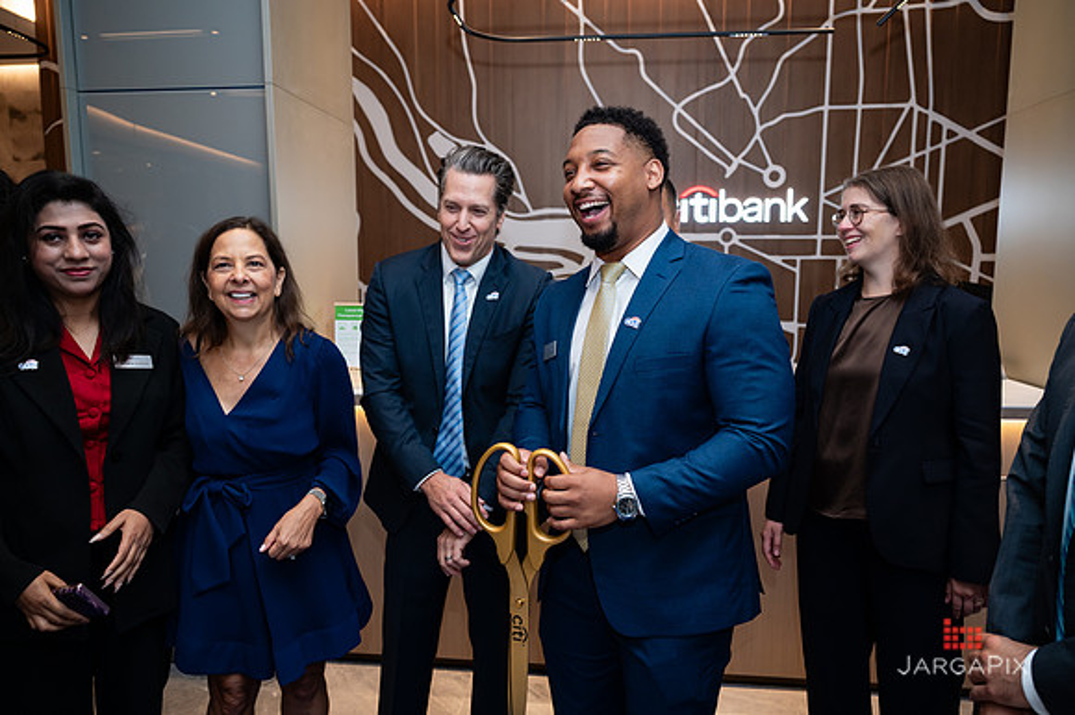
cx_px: 538
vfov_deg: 51.7
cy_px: 358
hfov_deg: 72.1
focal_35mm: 25
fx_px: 739
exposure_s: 1/160
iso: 400
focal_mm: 24
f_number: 3.2
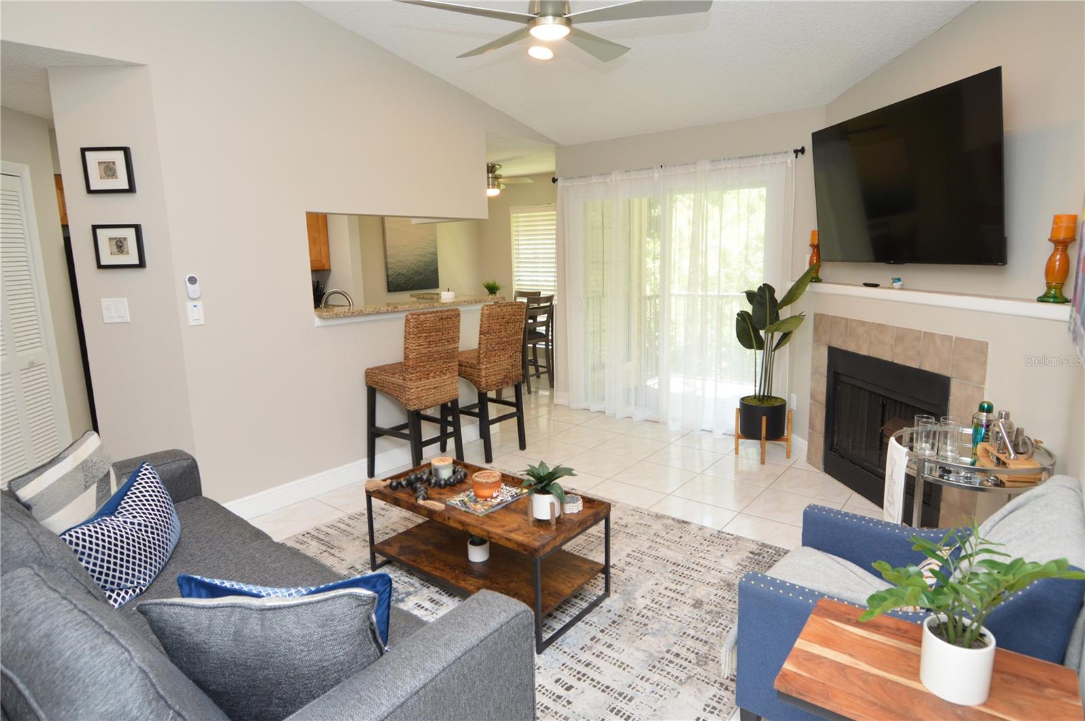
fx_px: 542
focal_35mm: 18
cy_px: 360
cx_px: 542
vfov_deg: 67.3
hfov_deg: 90.1
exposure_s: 1/60
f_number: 4
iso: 500
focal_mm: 12
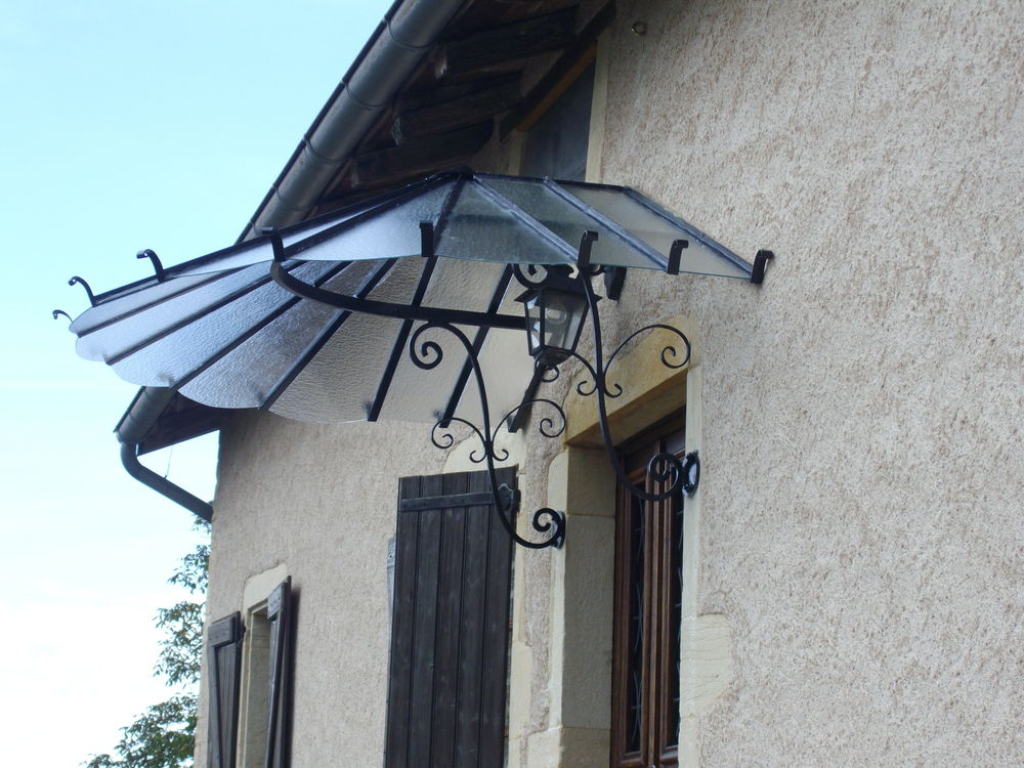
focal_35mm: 87
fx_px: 2574
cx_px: 512
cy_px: 384
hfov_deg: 22.5
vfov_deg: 17.0
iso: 80
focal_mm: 14
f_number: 4.3
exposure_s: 1/200
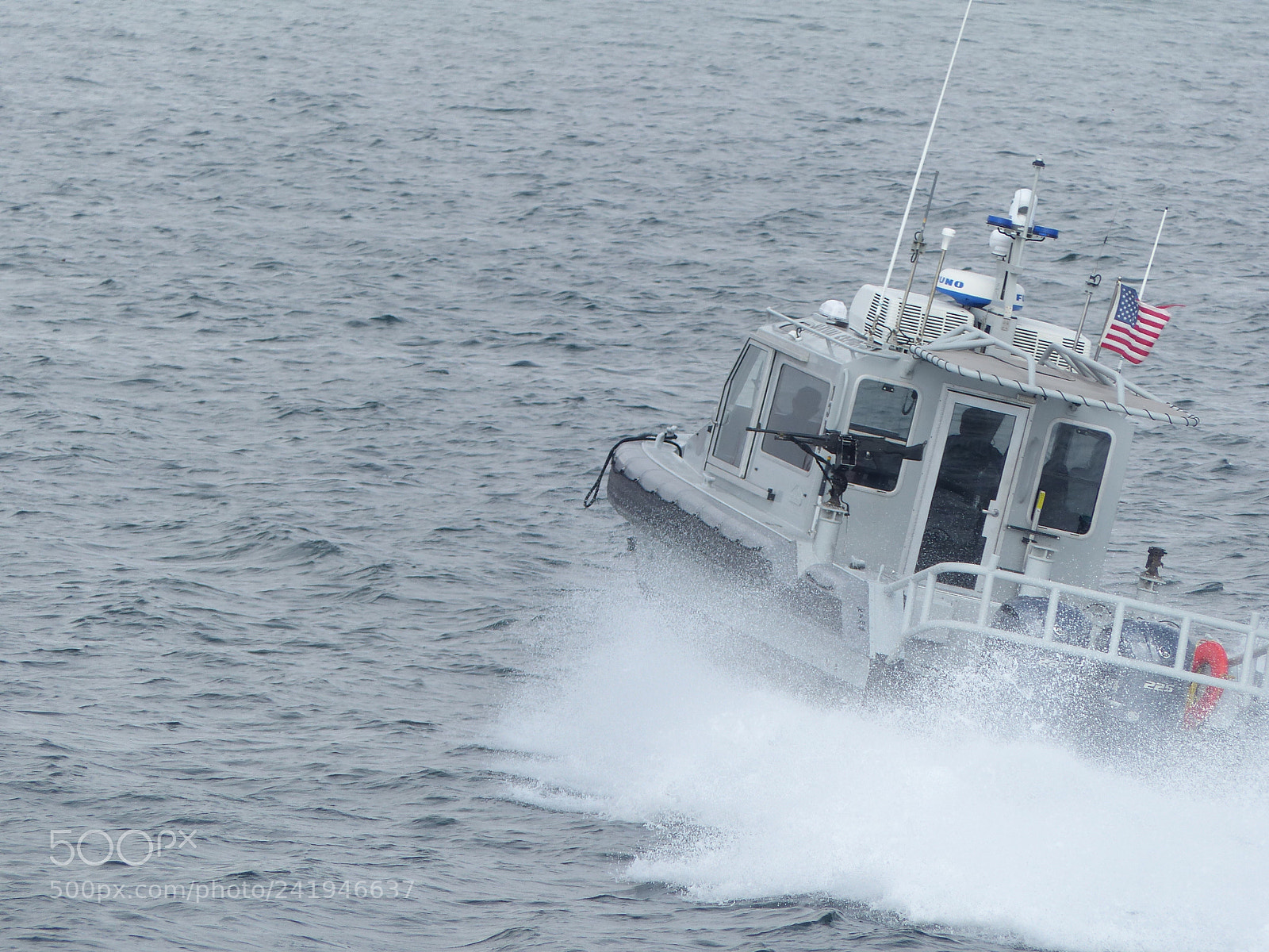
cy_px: 476
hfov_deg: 3.7
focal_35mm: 541
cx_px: 634
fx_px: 19833
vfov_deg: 2.7
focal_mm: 97.4
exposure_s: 1/800
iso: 100
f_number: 4
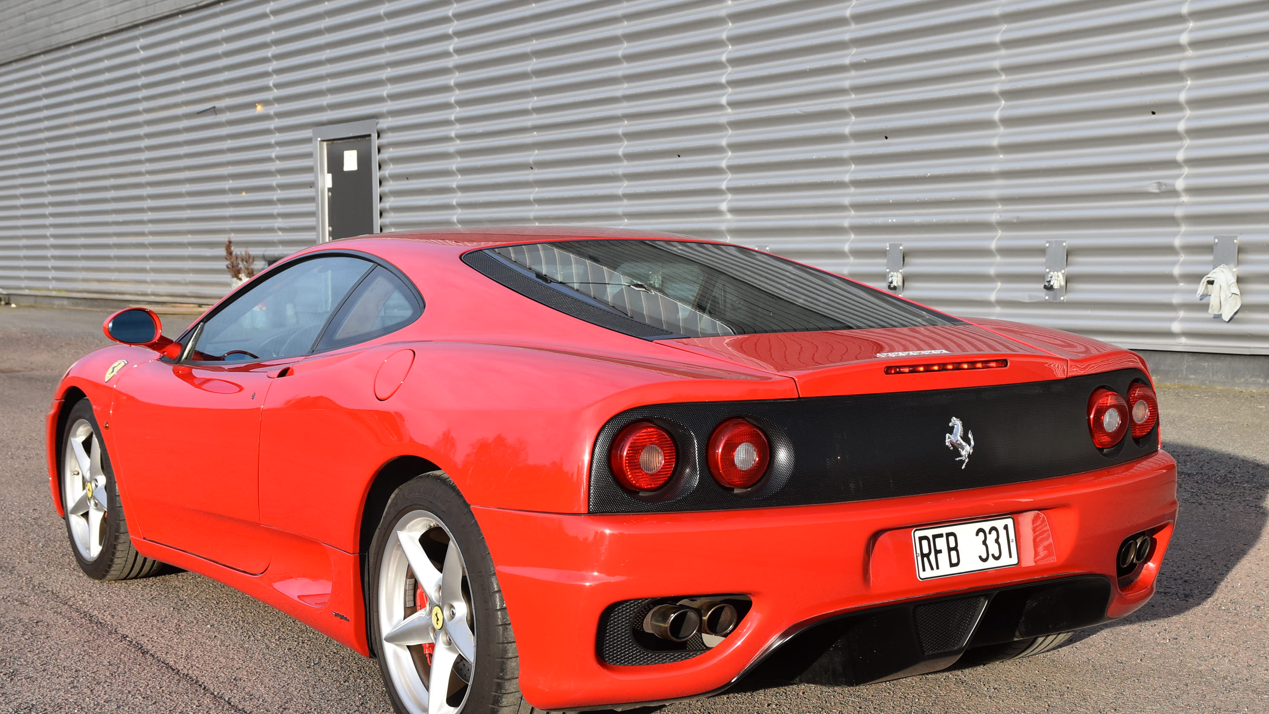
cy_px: 422
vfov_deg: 22.2
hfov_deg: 38.5
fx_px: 1817
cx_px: 629
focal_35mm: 54
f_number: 7.1
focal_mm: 34
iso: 400
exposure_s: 1/200
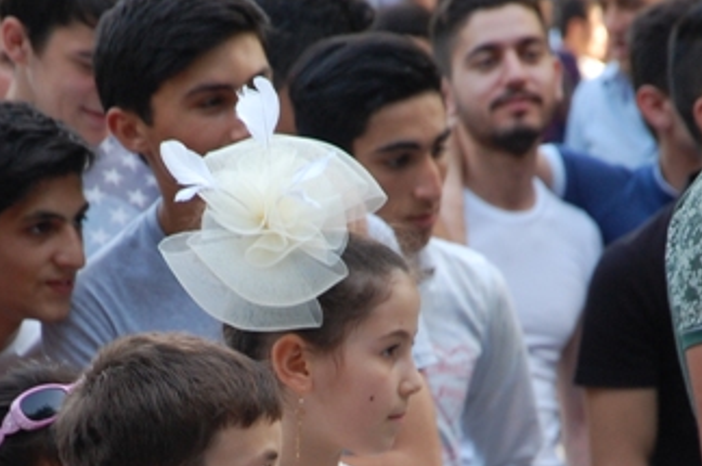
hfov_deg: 5.3
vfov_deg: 3.5
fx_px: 7579
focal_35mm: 389
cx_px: 247
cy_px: 414
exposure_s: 1/80
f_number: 6.3
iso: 400
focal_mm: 105
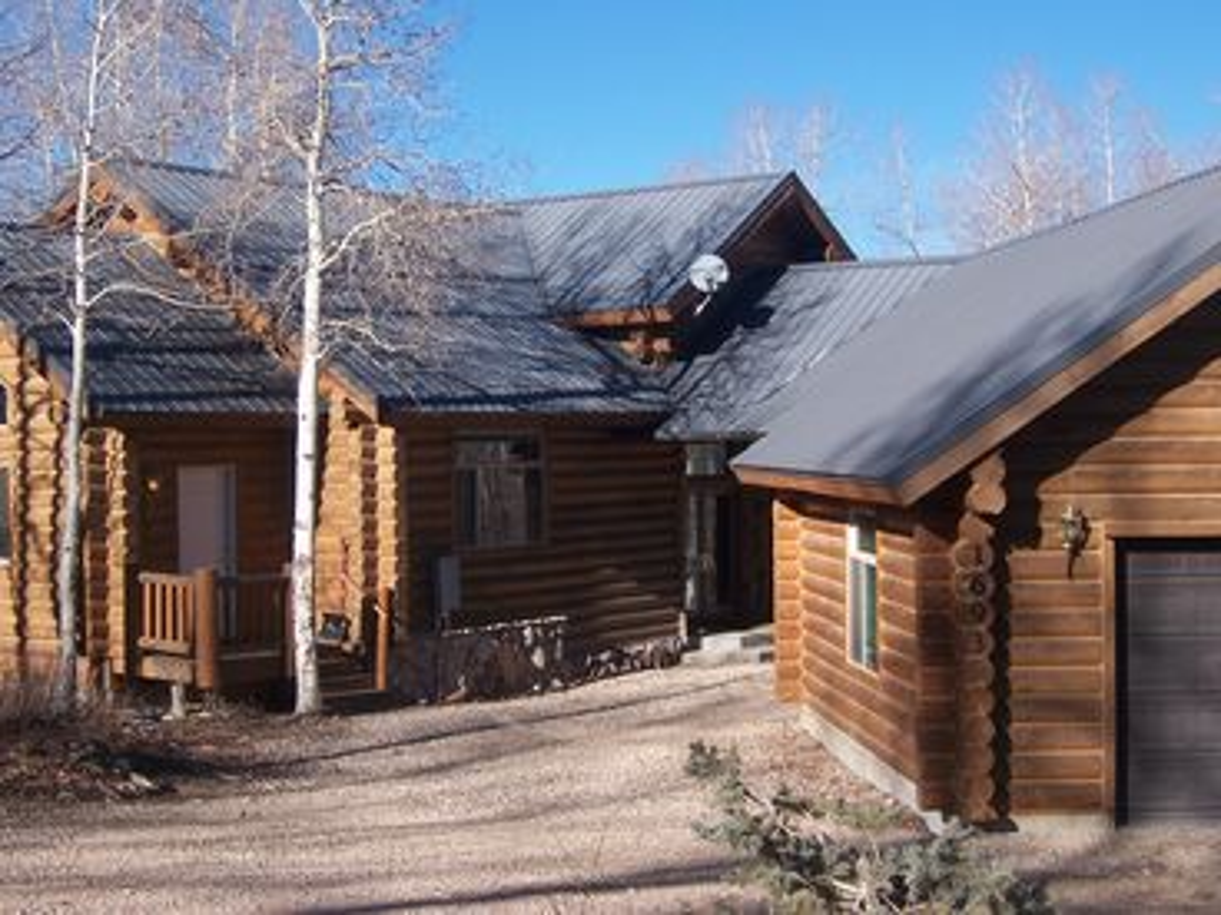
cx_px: 610
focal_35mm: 60
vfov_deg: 24.4
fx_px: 2116
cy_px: 458
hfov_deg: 32.2
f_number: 4.8
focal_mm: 10
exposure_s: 1/500
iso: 80
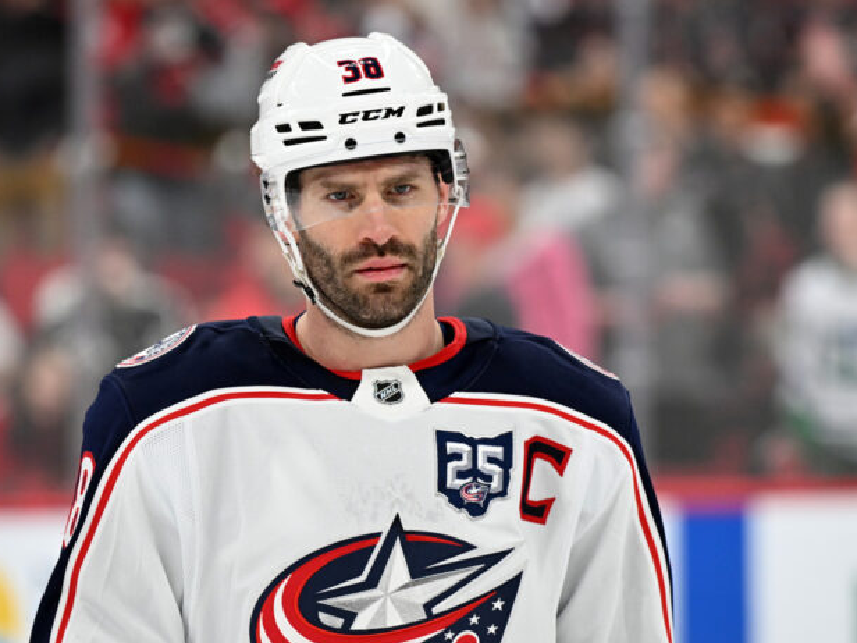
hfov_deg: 6.1
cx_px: 398
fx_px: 8071
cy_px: 322
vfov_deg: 4.6
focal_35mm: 326
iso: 1600
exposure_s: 1/1250
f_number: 3.5
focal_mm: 200
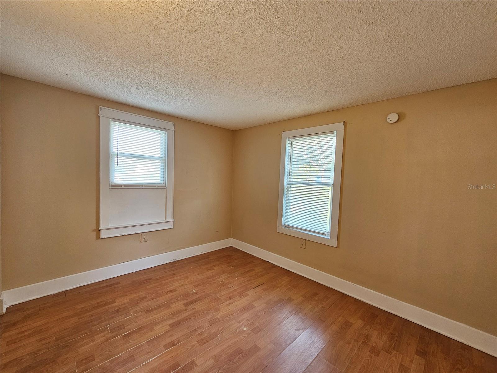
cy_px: 186
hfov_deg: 106.2
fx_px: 187
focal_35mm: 13
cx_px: 248
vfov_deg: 89.9
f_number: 2.2
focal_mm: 2.2
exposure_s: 1/60
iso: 200
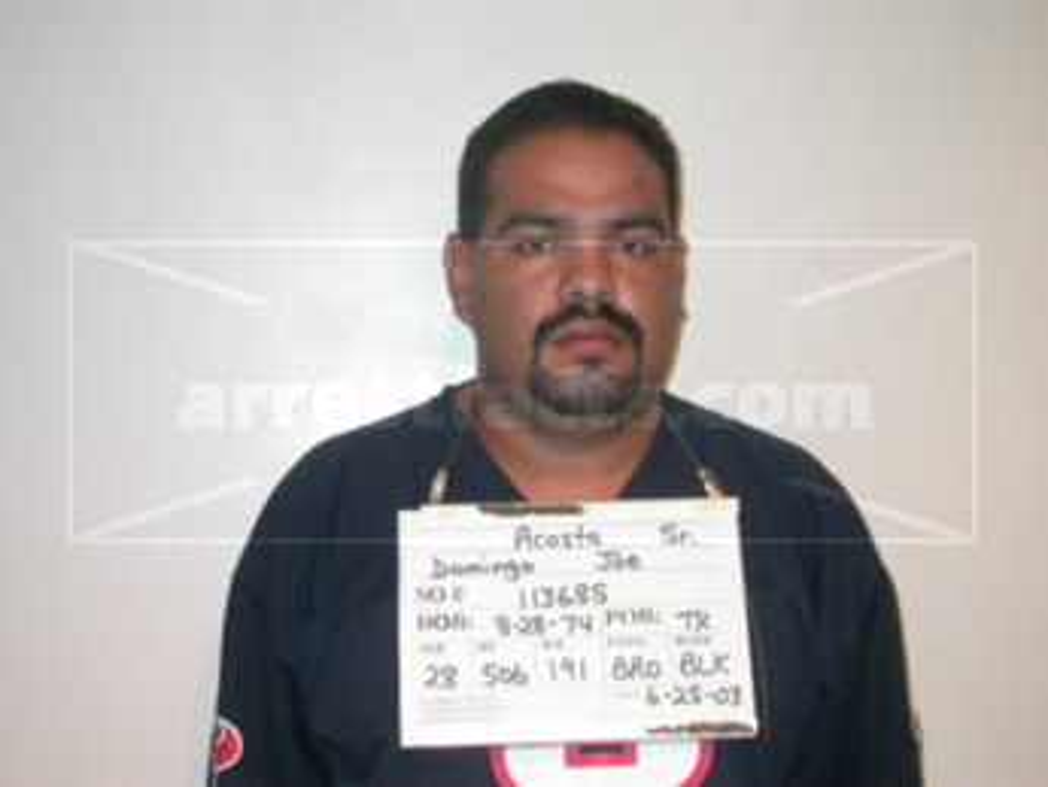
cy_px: 394
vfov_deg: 24.8
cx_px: 524
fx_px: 1787
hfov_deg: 32.7
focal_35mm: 59
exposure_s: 1/60.3
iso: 100
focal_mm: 12.2
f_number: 3
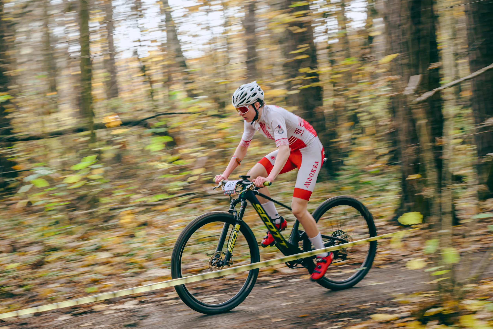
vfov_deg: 19.2
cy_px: 165
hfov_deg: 28.5
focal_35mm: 71
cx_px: 249
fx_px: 972
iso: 320
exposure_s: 1/100
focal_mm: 70
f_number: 6.3
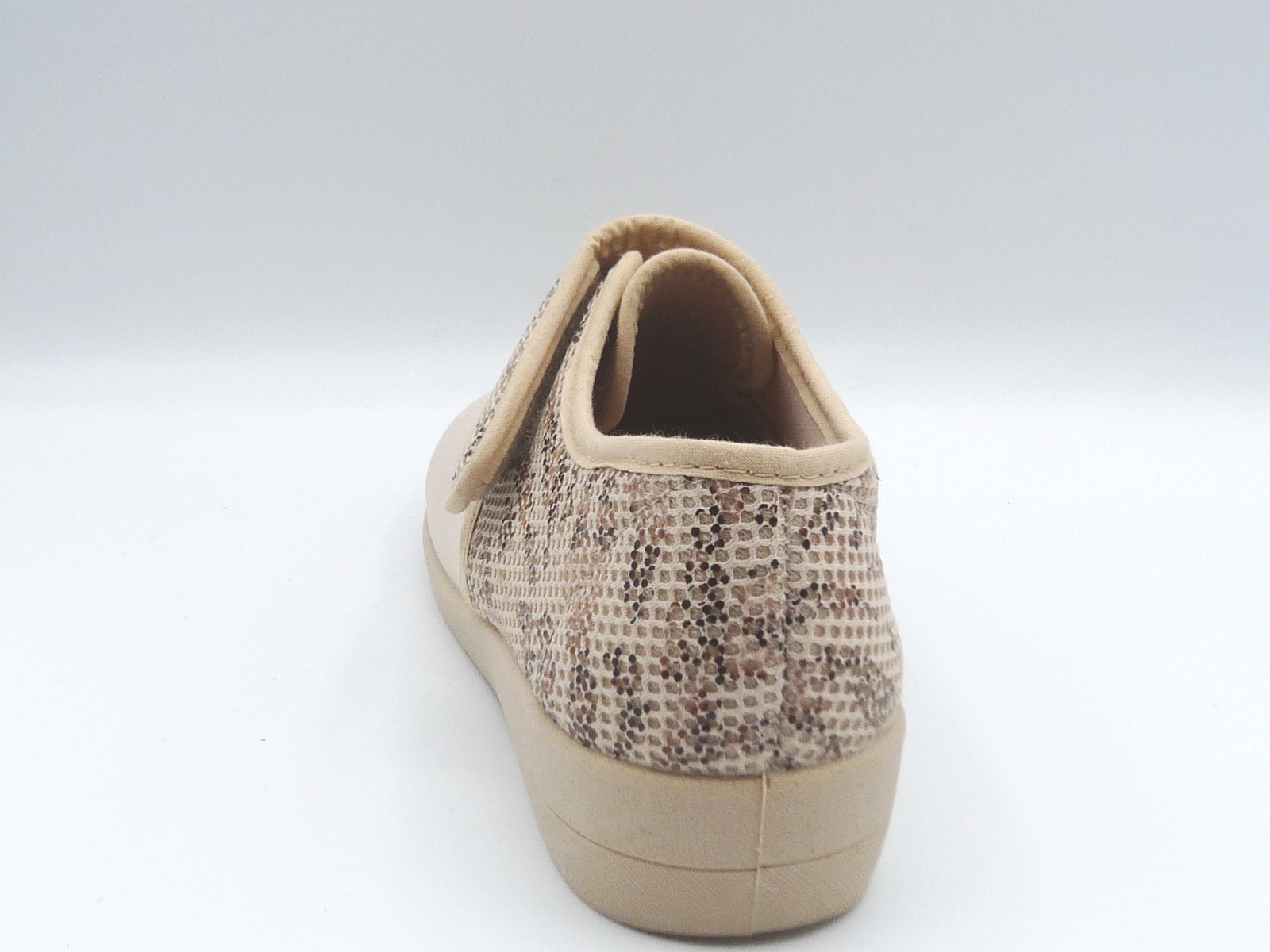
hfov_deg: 39.7
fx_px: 1761
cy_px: 476
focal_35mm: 48
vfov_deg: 30.3
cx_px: 635
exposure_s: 1/200
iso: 100
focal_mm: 4.8
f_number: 5
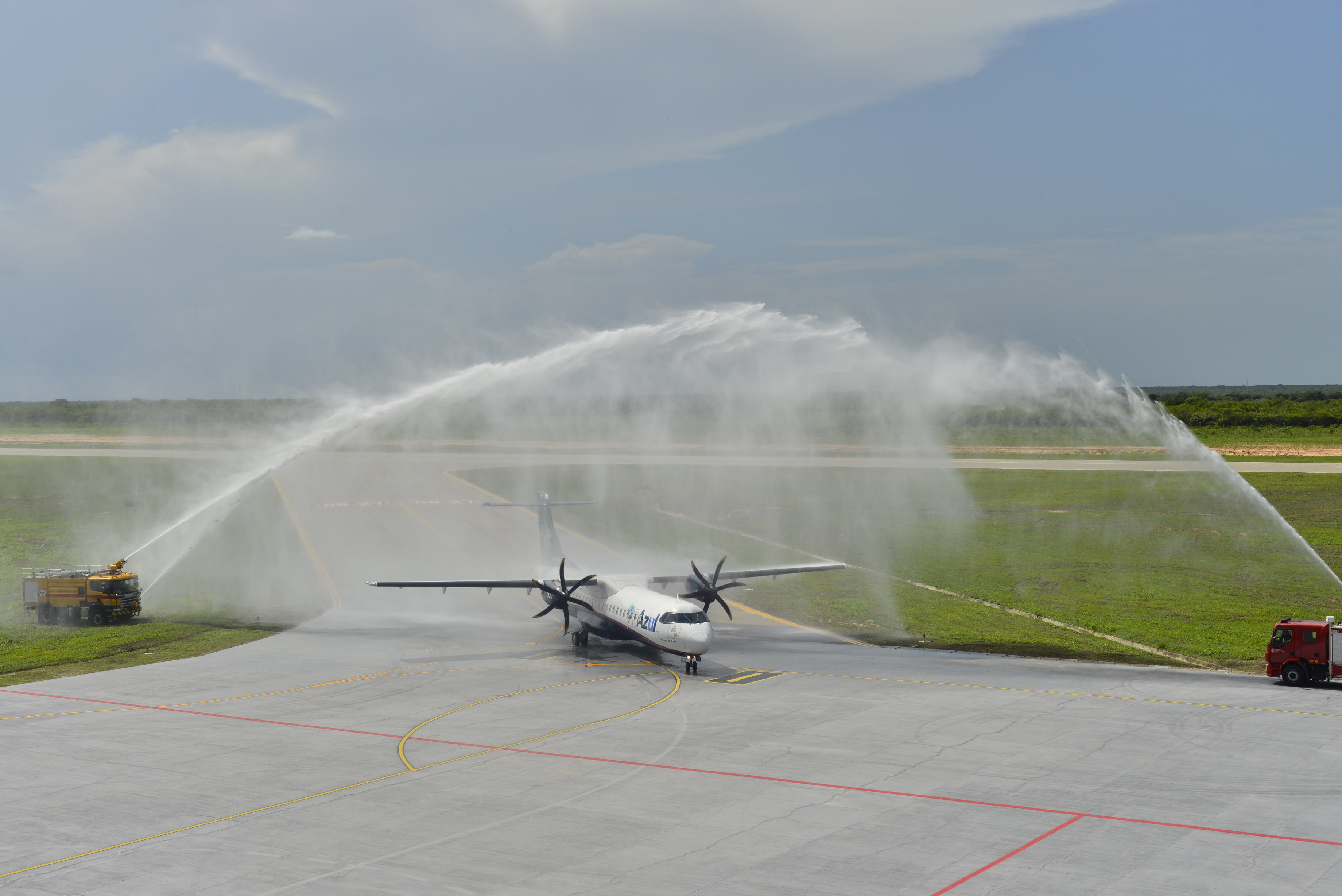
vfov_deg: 27.0
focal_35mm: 50
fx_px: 1864
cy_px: 448
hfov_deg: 39.6
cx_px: 671
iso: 400
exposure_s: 1/4000
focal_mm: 50
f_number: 8
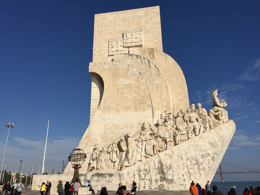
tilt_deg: +20.2
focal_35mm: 29
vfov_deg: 48.2
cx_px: 130
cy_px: 98
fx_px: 218
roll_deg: +0.5
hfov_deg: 61.7
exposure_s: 1/5650
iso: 32
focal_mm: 4.15
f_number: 2.2
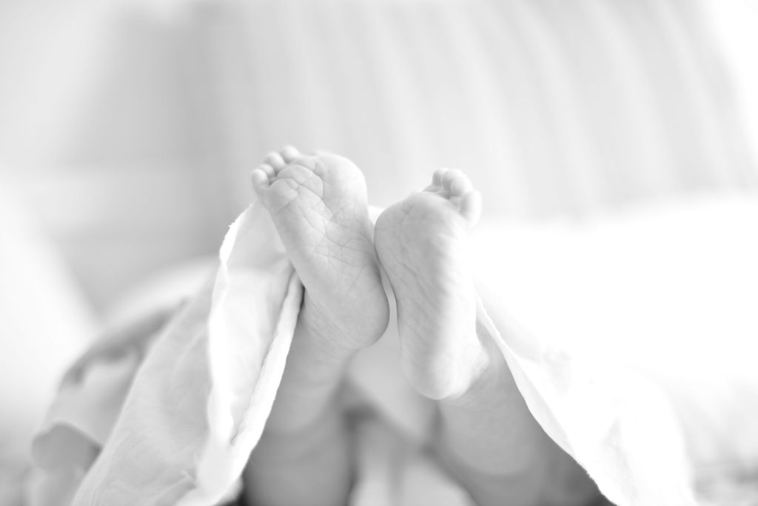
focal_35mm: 50
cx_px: 379
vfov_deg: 27.0
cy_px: 253
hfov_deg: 39.6
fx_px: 1053
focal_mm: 50
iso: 400
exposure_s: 1/200
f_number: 1.4
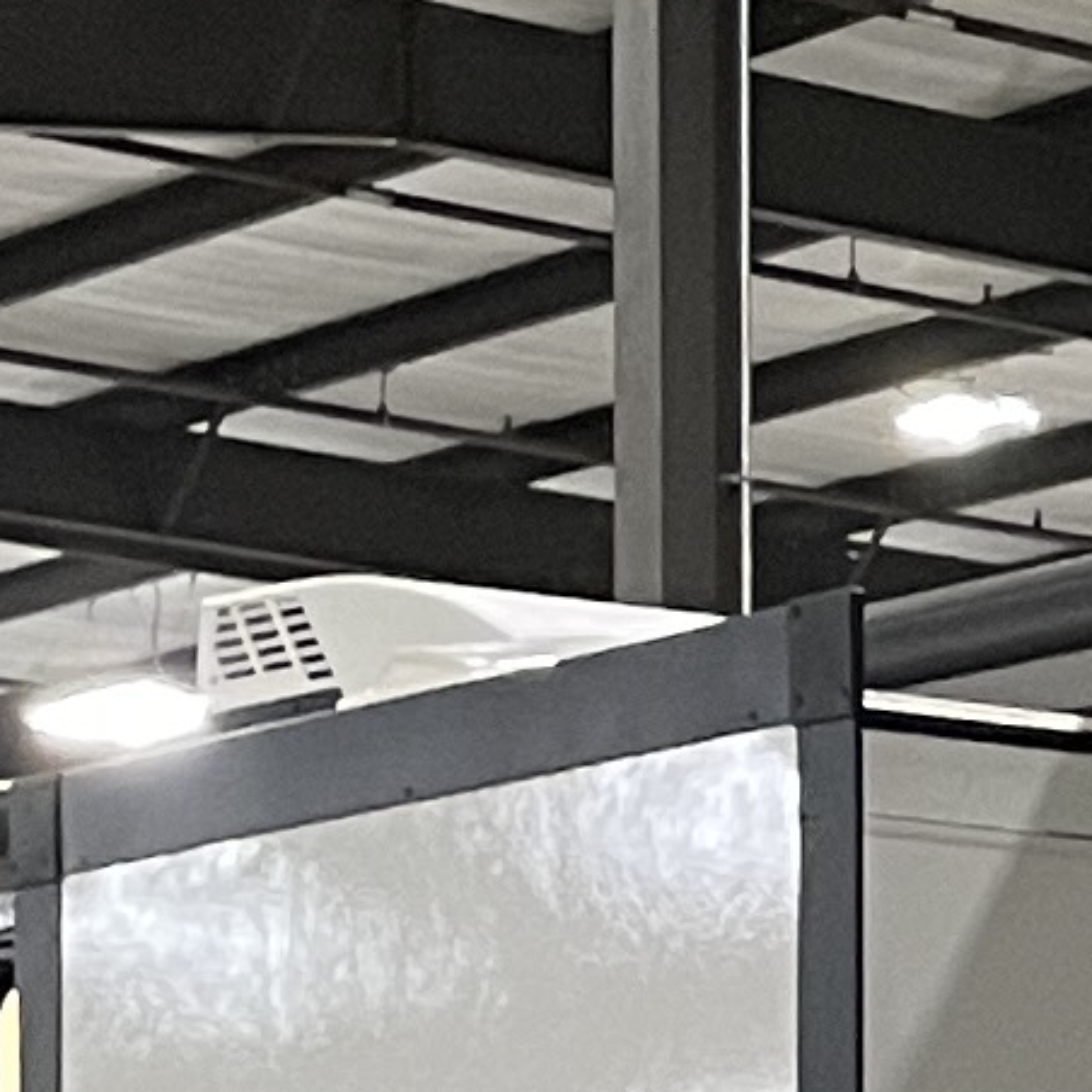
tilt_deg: +1.6
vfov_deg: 8.3
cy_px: 1841
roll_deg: +0.2
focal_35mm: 205
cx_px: 3237
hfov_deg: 7.5
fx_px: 7317
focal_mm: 4.2
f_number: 1.6
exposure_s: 1/60
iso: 320
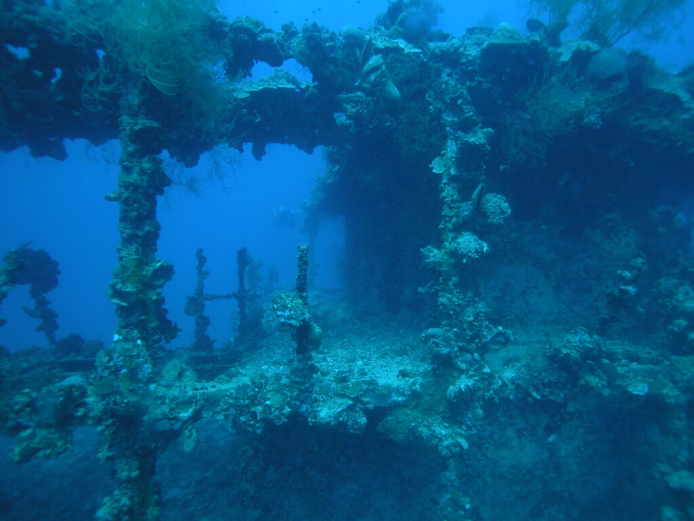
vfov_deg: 49.7
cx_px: 347
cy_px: 260
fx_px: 561
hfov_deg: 63.4
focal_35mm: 28
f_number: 3.1
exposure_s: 1/58.6
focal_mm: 7.1
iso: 100
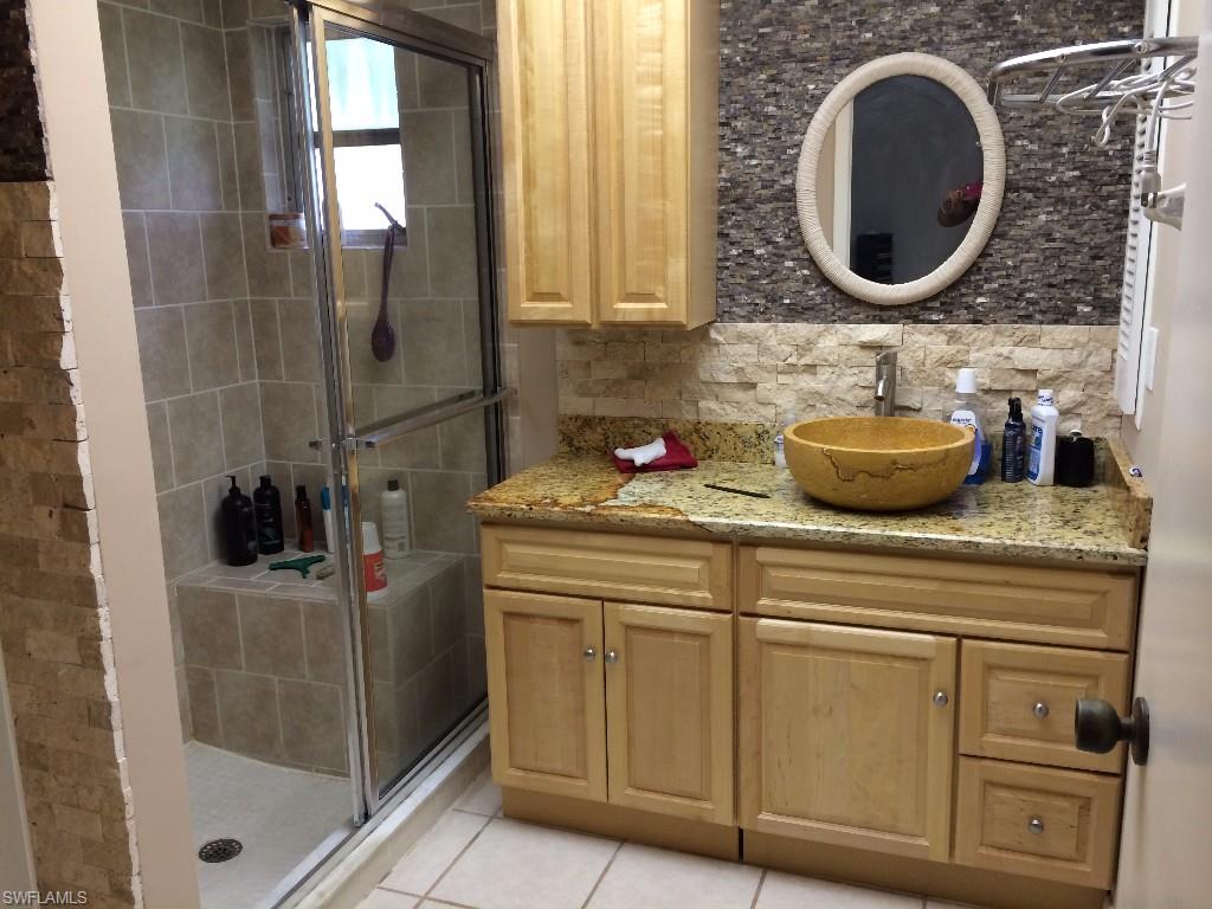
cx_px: 606
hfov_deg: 60.0
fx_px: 1050
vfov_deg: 46.8
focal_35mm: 30
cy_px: 454
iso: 50
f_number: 2.2
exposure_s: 1/30
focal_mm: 4.12
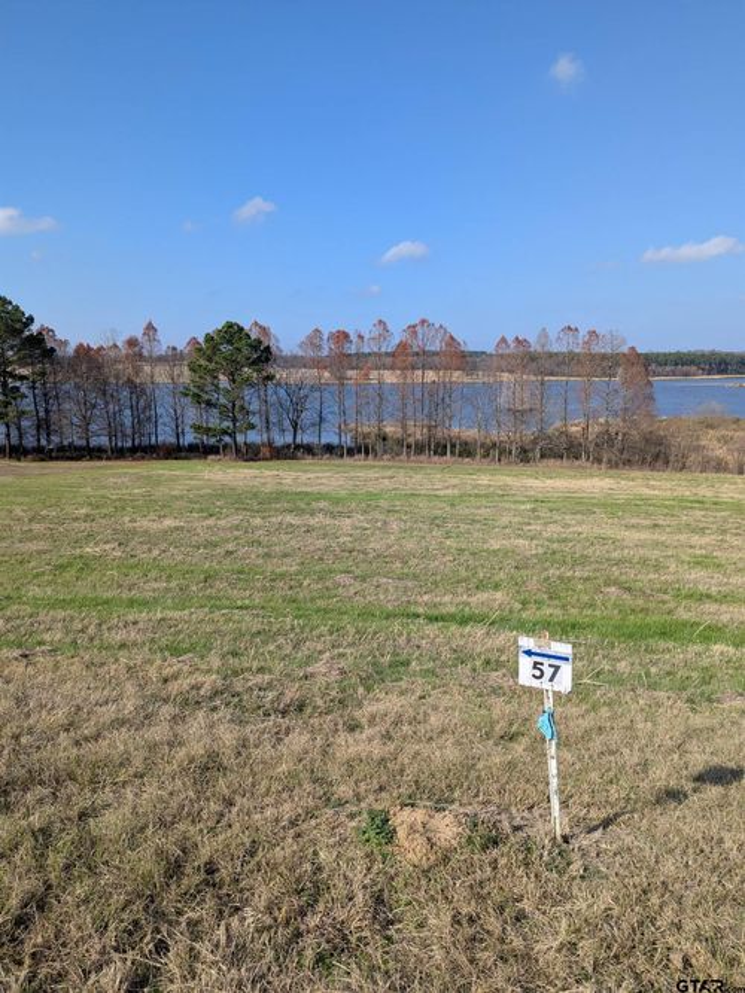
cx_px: 372
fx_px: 689
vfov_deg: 71.6
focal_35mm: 24
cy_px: 496
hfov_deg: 56.8
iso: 43
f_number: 1.85
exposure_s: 1/1715
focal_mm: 6.81
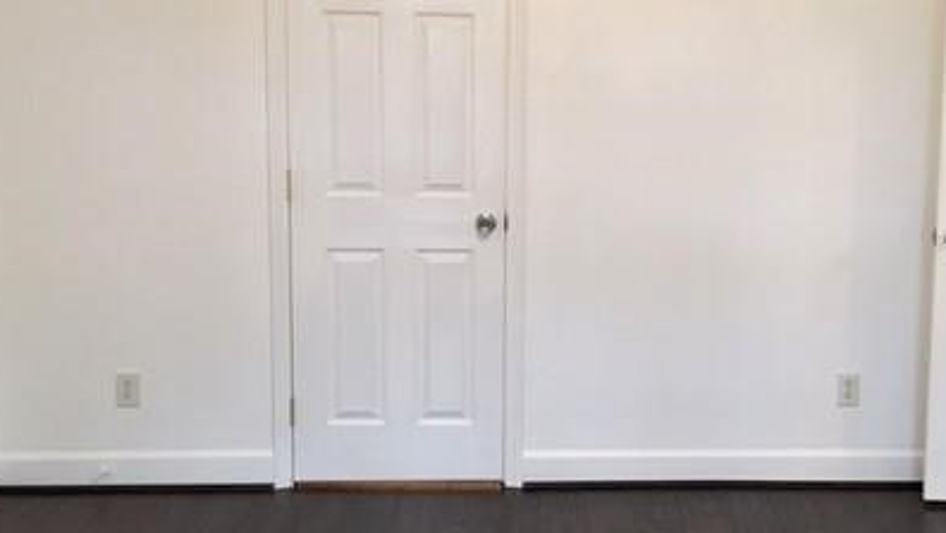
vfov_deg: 23.5
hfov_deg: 39.9
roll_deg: -1.1
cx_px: 652
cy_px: 208
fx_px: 1280
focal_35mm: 51
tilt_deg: -6.8
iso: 50
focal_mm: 4.15
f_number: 2.2
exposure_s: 1/15
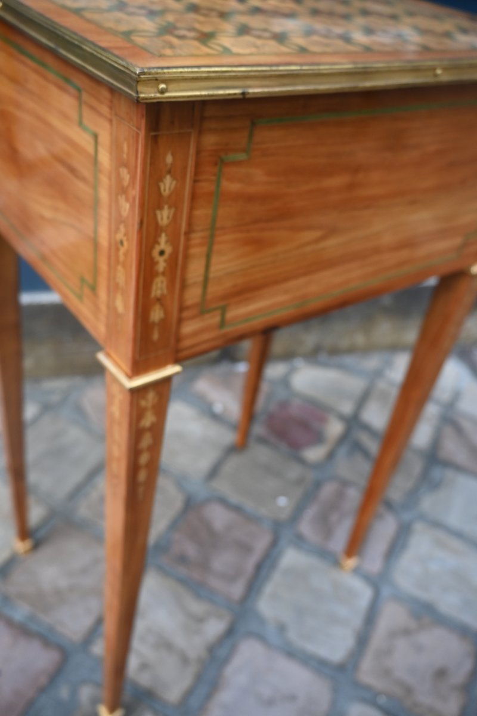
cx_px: 238
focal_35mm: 32
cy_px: 358
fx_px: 641
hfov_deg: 40.8
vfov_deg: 58.3
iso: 400
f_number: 4
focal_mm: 21.5
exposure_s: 1/250
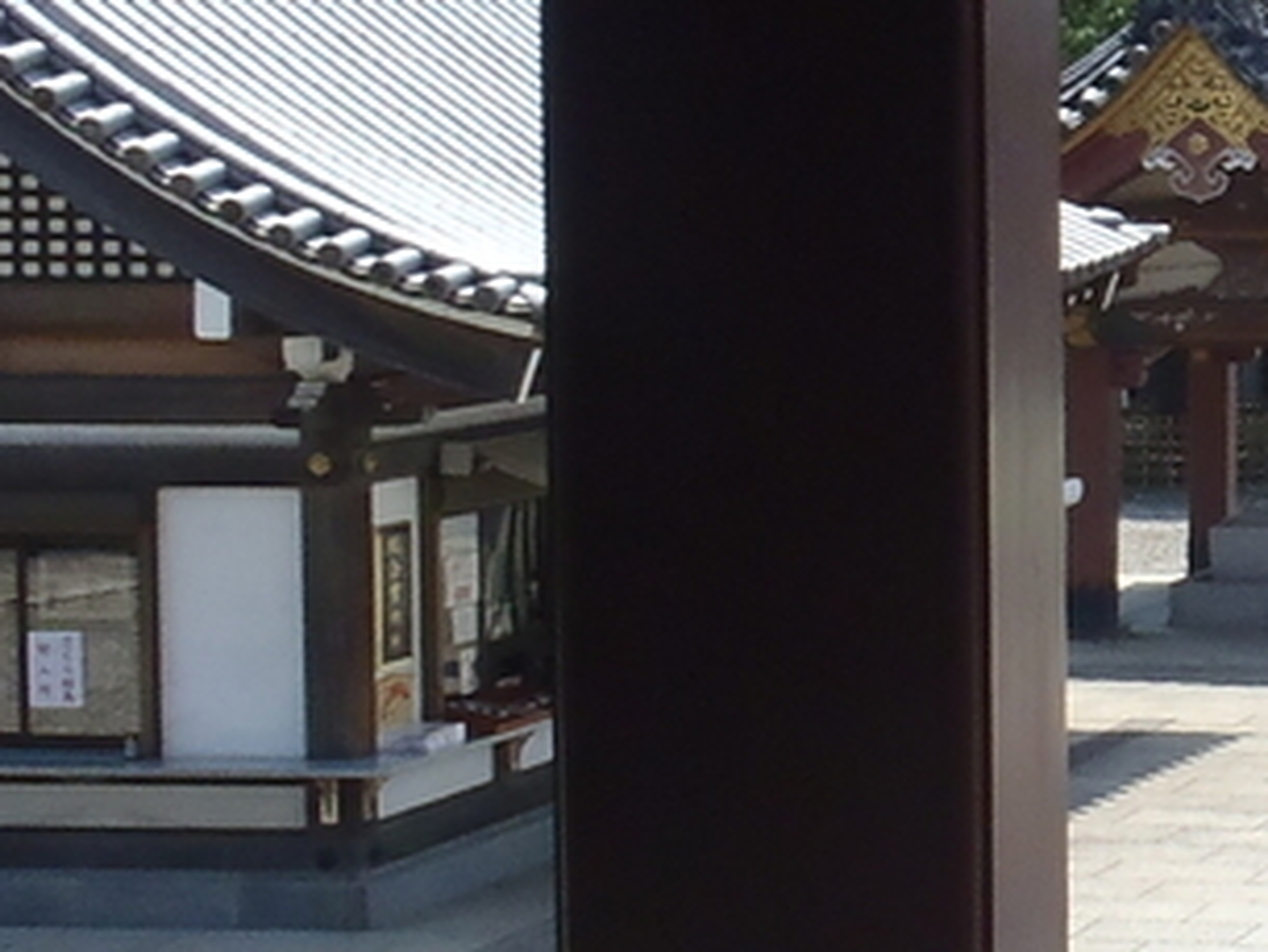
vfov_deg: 12.5
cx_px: 2420
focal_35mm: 118
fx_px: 4324
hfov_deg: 14.3
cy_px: 308
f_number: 11
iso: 125
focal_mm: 5.4
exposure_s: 1/60
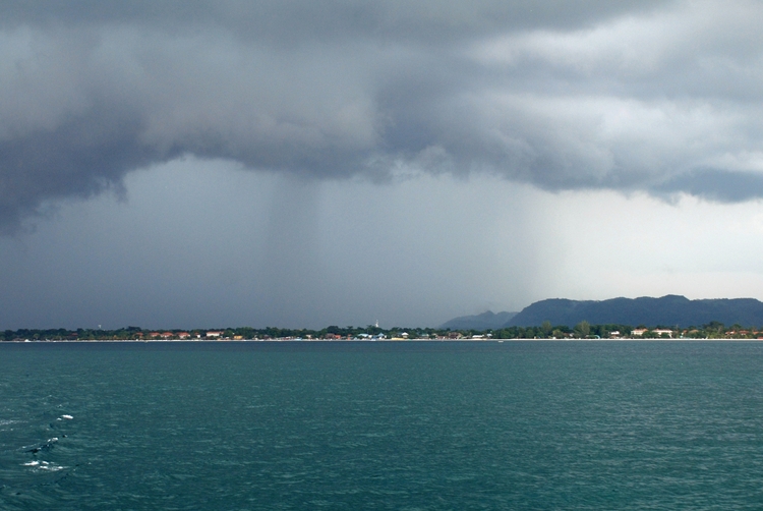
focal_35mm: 52
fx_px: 1114
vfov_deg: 25.8
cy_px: 256
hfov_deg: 37.8
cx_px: 382
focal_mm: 35
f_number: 5.6
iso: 125
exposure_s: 1/125
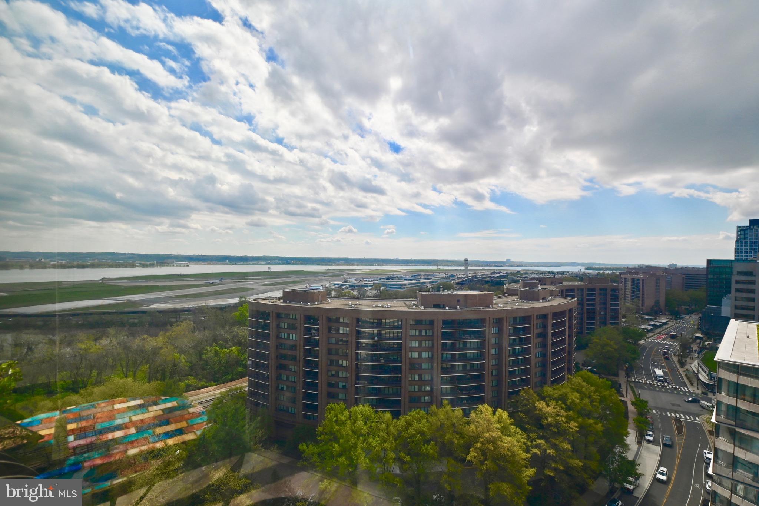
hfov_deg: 100.4
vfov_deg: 77.3
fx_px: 316
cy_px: 253
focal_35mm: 15
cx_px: 380
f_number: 7.1
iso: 180
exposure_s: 1/800
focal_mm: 10
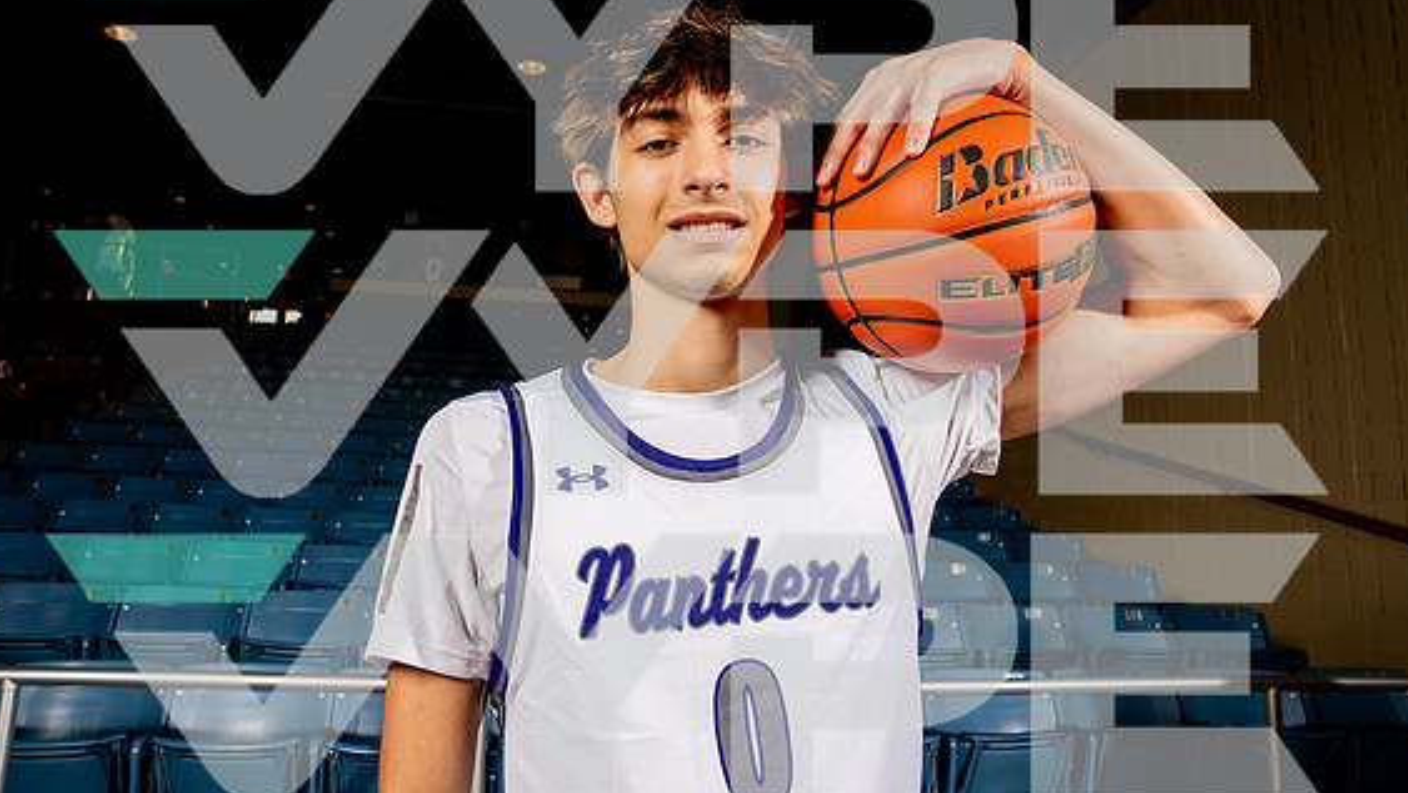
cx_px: 690
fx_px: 1008
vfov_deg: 42.9
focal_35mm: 27
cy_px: 364
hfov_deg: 69.8
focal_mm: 25
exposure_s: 1/125
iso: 250
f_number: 7.1
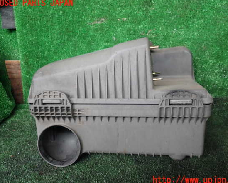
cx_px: 122
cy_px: 92
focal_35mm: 32
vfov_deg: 45.8
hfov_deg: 55.6
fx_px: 216
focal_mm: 5.4
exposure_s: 1/40
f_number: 2.3
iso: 200
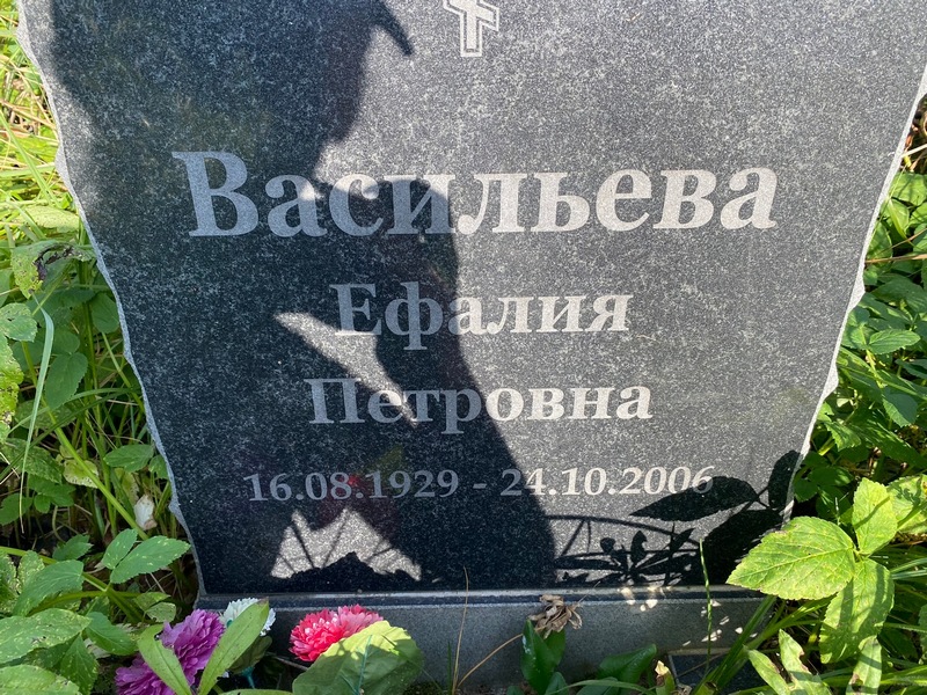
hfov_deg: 67.3
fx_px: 696
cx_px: 464
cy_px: 348
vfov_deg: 53.1
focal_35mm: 26
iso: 32
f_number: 1.8
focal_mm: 4.25
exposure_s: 1/429
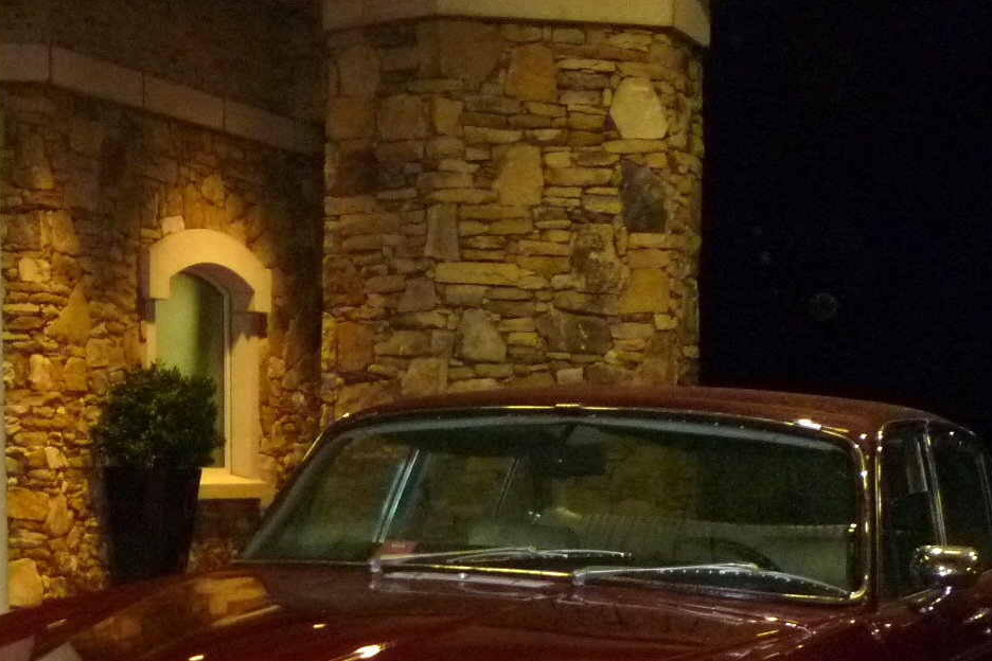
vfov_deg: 19.4
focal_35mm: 66
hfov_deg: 29.5
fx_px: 1819
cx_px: 143
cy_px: 796
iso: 500
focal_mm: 5.2
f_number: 3.3
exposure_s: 1/30
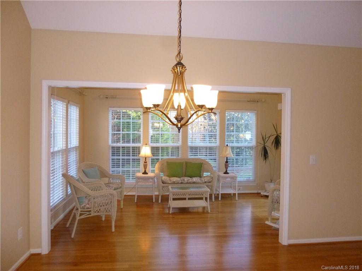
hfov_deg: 69.4
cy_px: 136
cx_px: 181
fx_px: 261
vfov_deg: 54.9
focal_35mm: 25
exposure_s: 1/60
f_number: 3.1
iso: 320
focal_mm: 4.5
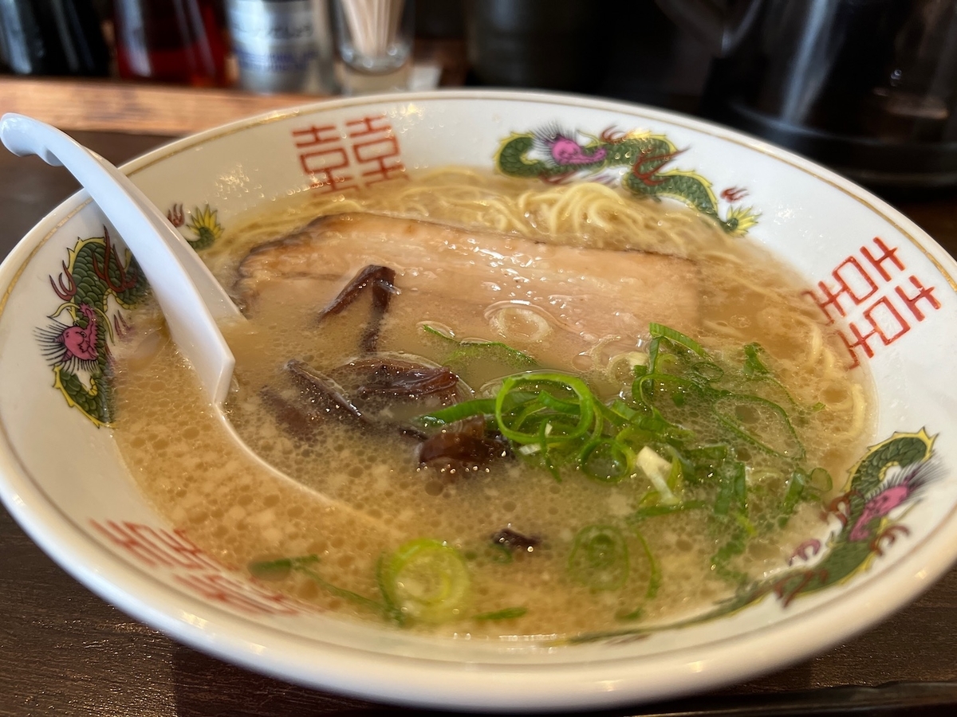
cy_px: 358
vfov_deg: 53.1
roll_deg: -1.2
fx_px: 719
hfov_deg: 67.3
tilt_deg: -37.8
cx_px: 478
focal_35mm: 26
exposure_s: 1/88
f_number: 1.5
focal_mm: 5.7
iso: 125
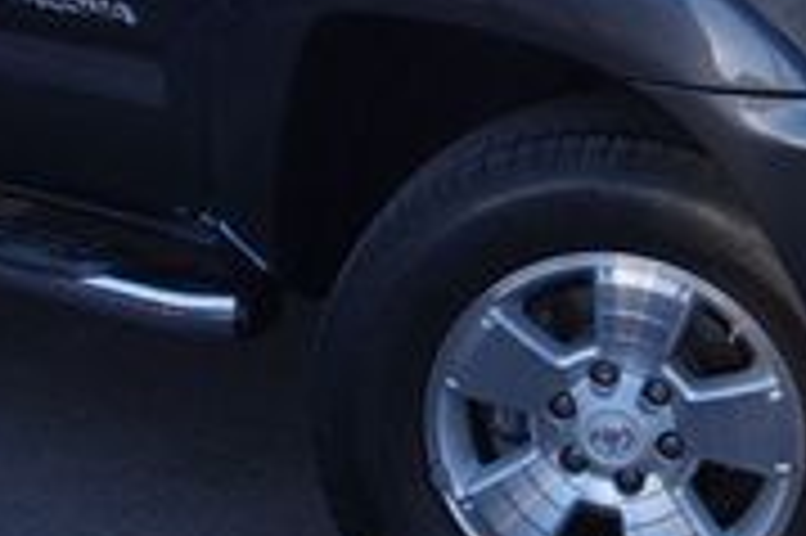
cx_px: 410
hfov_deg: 18.2
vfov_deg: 12.0
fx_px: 2523
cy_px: -23
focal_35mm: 113
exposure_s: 1/80
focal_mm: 21
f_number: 6.3
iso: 100
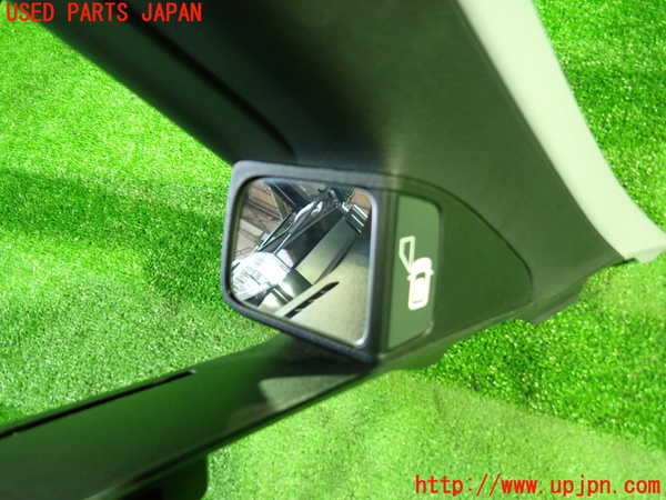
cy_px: 250
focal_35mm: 25
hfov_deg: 69.4
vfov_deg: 54.9
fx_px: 481
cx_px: 333
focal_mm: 4.5
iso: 800
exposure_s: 1/20
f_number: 2
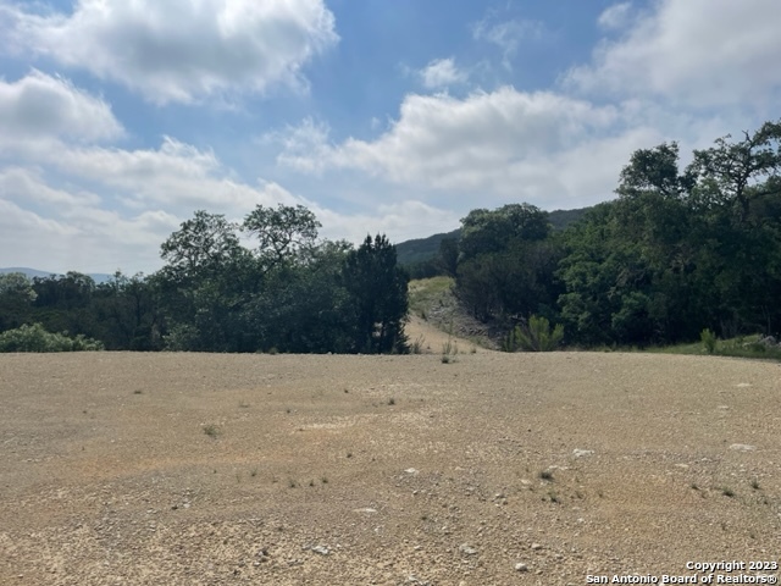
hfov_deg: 67.3
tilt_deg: +1.1
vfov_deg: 53.1
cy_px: 293
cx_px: 390
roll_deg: +0.0
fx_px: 587
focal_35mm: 26
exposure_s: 1/10753
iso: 32
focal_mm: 4.2
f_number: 1.6
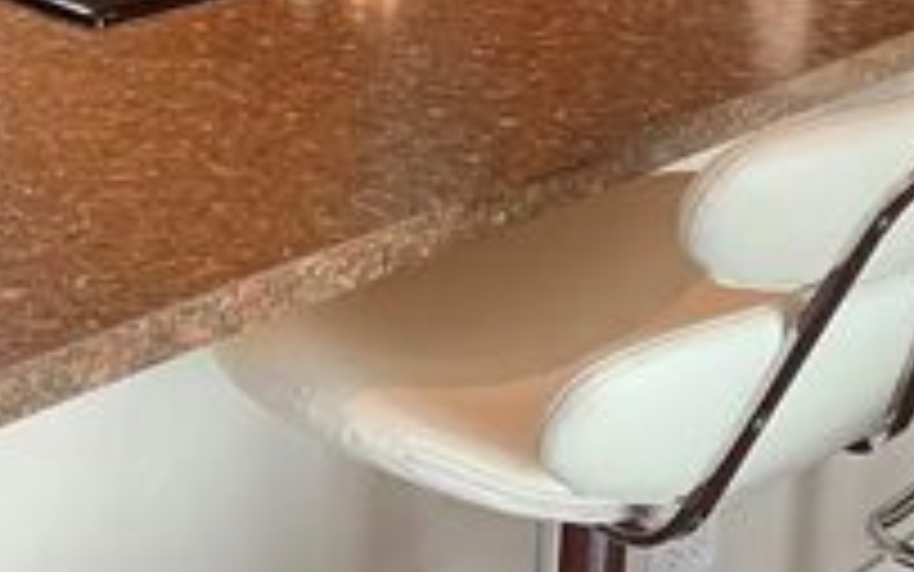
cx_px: -5
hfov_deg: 22.8
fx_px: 2168
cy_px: -261
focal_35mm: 87
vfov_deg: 14.2
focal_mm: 4.25
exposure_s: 1/60
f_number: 1.8
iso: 80
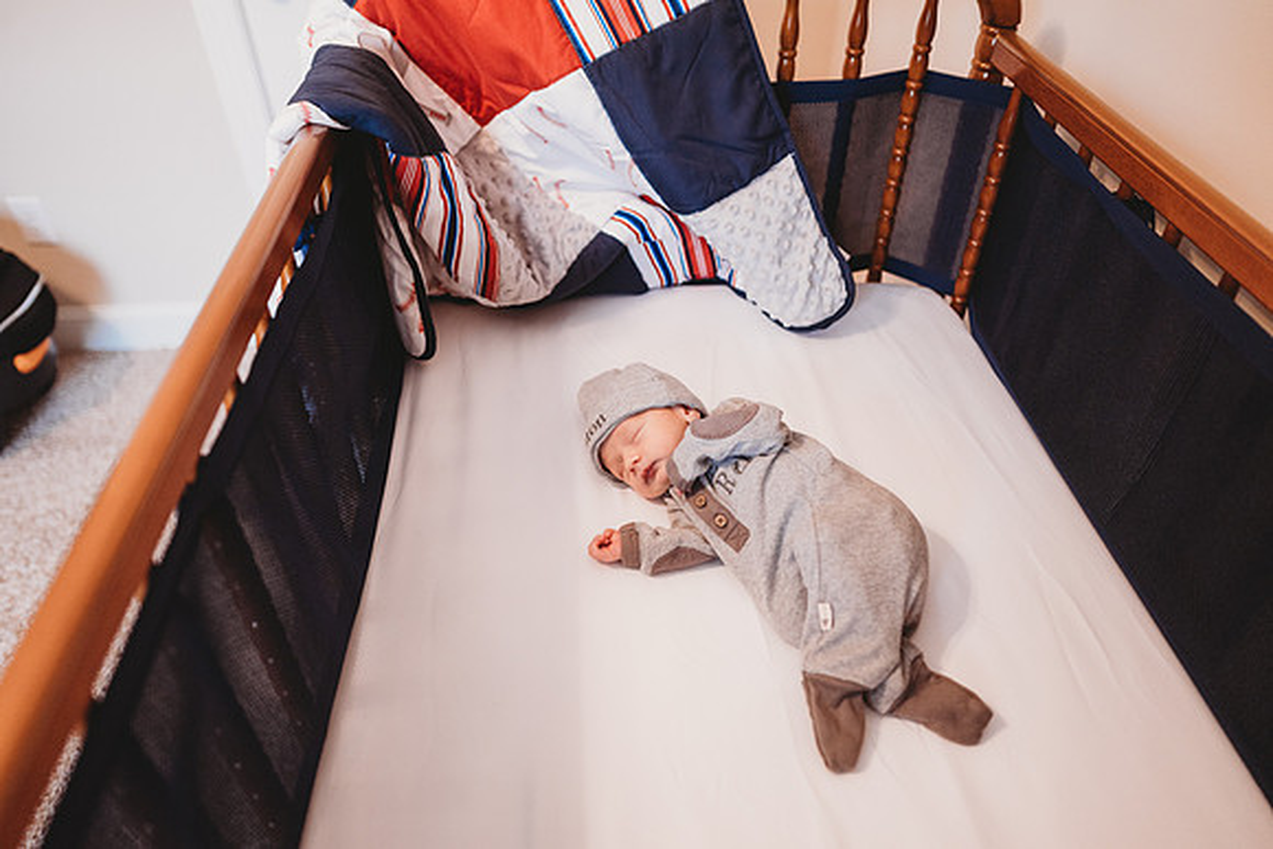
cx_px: 636
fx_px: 849
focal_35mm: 24
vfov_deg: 53.2
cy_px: 424
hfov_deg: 73.7
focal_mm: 24
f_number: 2.2
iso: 800
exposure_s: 1/160
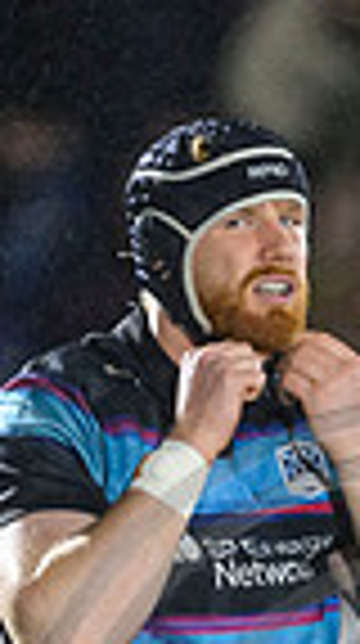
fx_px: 35615
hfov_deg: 0.6
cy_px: 794
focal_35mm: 2090
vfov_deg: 1.0
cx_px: 699
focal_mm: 400
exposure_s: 1/1600
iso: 4000
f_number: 3.2
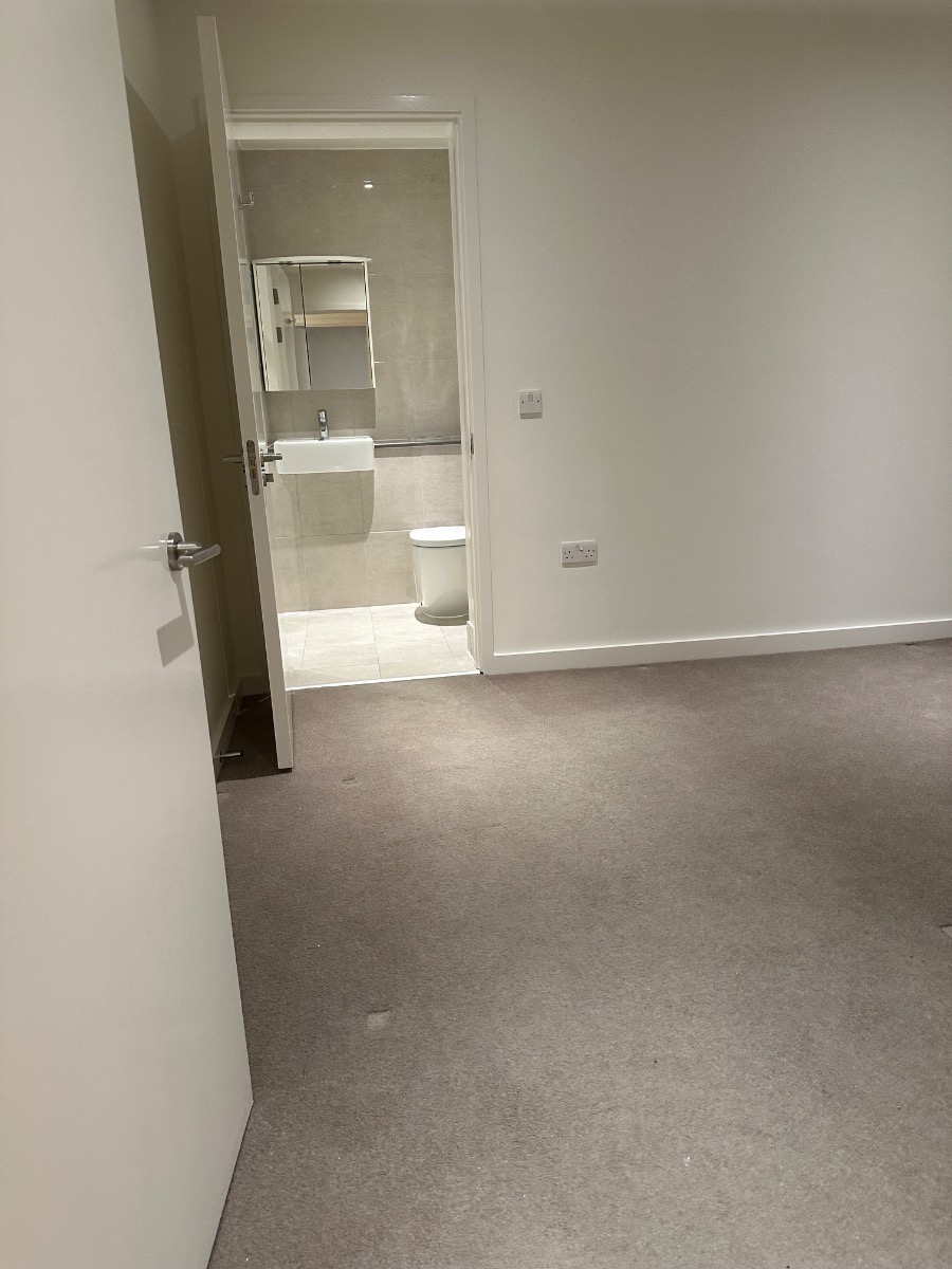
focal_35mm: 24
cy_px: 634
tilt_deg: -13.1
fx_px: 880
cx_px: 476
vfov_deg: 71.6
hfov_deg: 56.8
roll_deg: +4.7
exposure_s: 1/50
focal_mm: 6.86
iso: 320
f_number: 1.78
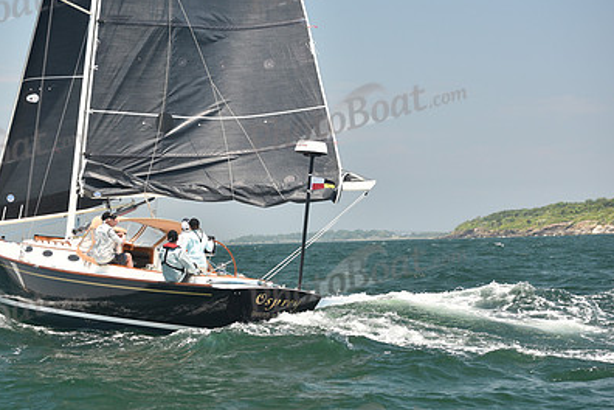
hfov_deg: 18.5
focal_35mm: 110
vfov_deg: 12.5
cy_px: 218
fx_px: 1876
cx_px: 169
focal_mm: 75
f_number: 4
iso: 250
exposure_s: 1/640
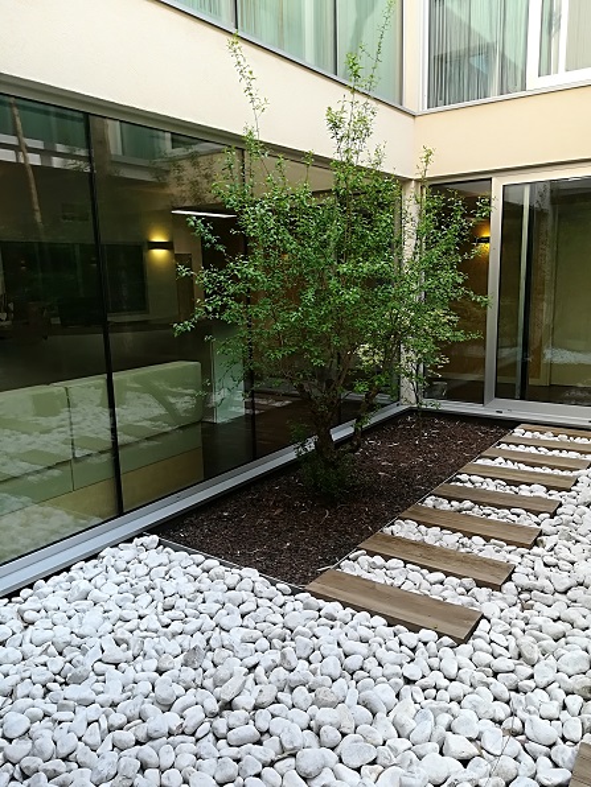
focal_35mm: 26
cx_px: 296
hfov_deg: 53.1
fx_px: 592
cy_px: 394
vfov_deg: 67.3
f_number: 2.2
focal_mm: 3.83
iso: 80
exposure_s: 1/100
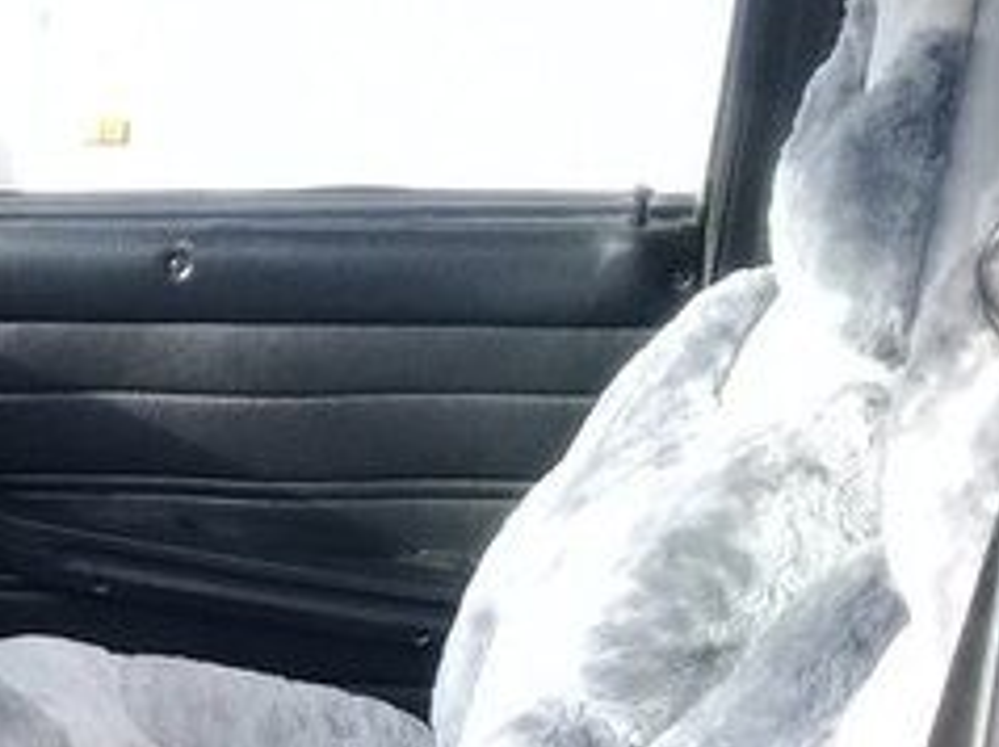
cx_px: -197
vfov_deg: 16.5
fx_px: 2479
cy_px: 854
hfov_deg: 21.2
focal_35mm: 86
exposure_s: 1/198
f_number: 2.2
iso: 50
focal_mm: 3.3
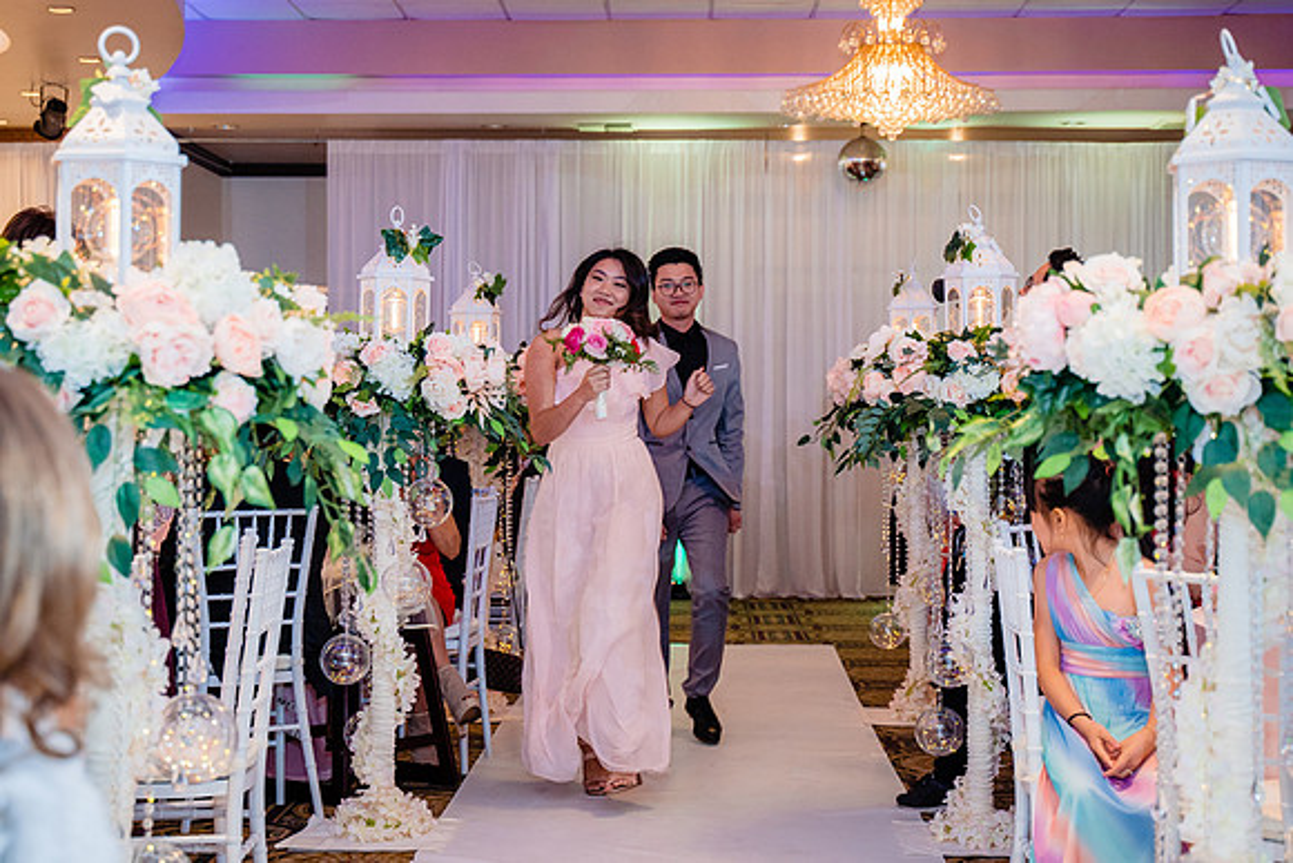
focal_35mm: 68
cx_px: 619
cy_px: 391
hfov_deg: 29.7
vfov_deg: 20.1
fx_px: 2434
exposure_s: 1/160
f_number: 3.5
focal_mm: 53
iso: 1250
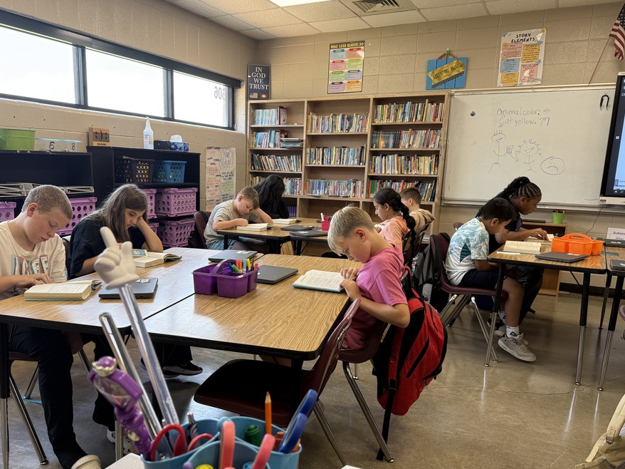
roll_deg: -1.0
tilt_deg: -10.2
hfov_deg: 63.2
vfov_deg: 49.6
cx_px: 272
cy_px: 265
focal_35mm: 28
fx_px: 505
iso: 125
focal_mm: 6.76
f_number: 1.78
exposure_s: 1/120
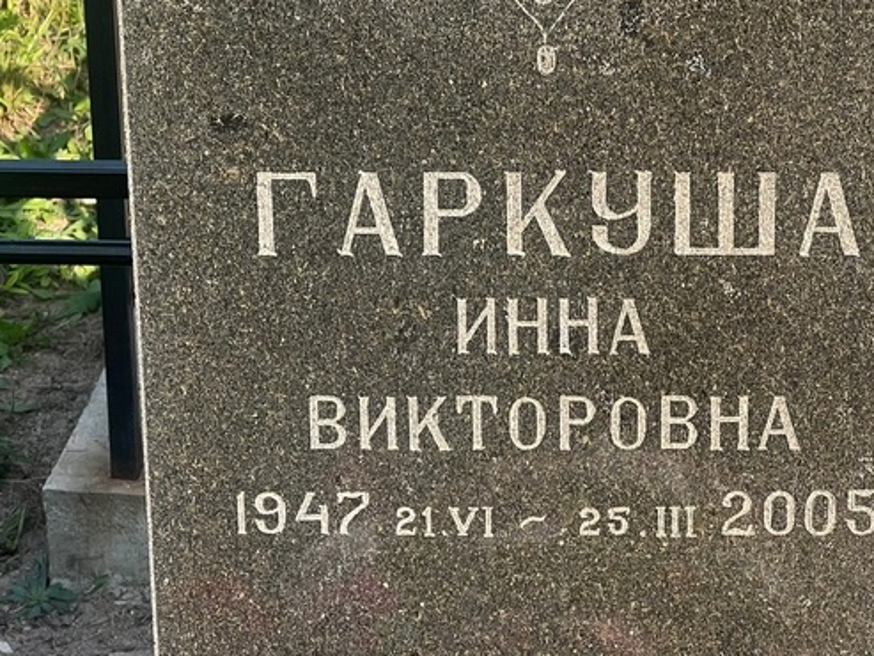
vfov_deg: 11.9
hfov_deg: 15.7
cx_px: 569
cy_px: 328
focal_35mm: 125
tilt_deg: -23.5
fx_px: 3157
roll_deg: -1.2
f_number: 2.8
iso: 32
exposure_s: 1/256
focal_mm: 9
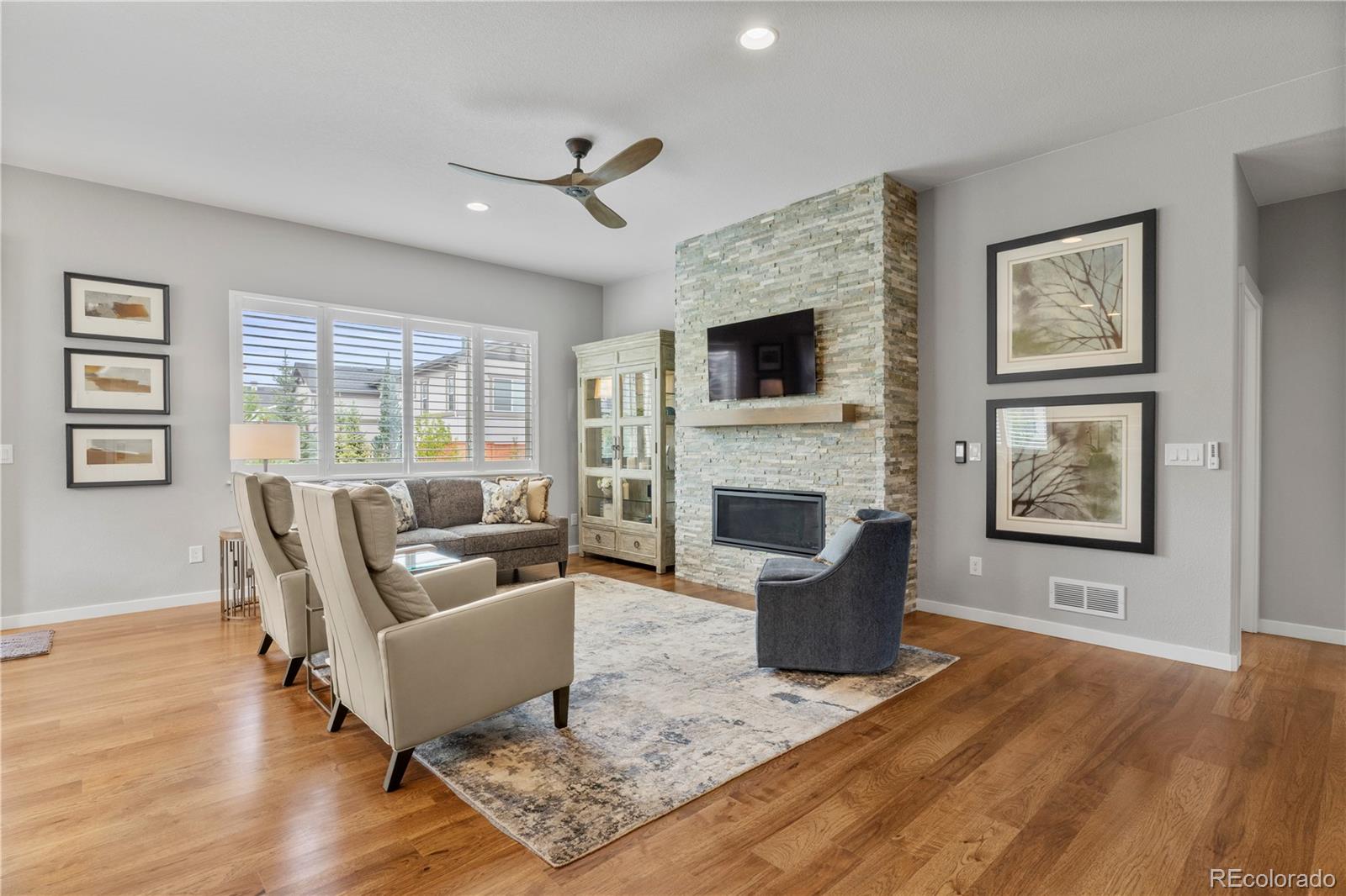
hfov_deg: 92.5
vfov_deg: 69.6
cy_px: 448
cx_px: 673
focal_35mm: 17
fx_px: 645
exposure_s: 1/50
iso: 160
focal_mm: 11.5
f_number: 8
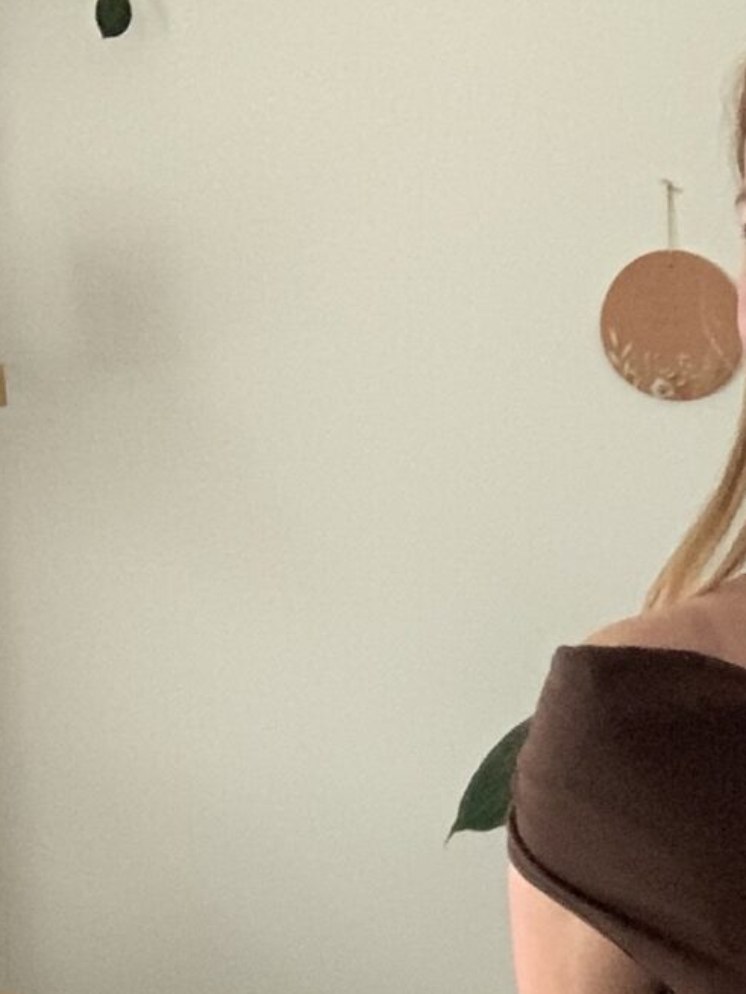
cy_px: 1278
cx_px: 1011
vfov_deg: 18.3
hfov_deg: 14.1
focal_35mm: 100
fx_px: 2871
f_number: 2.2
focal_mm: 2.87
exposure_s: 1/30
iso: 400
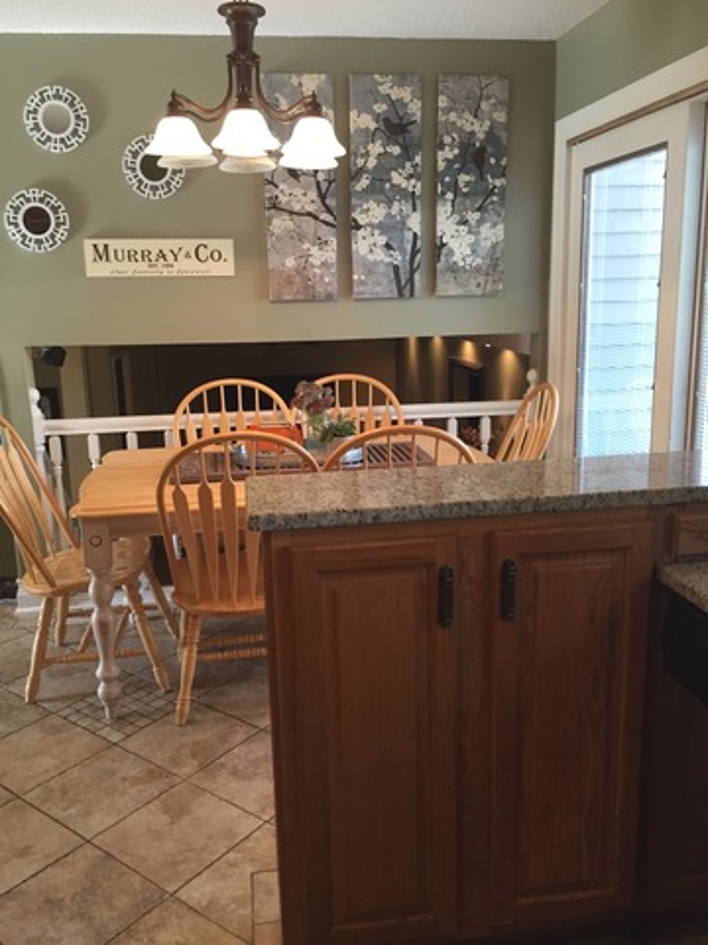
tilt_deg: -11.4
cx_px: 354
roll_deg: +2.1
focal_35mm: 29
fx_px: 791
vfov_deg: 61.7
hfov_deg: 48.2
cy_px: 472
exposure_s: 1/30
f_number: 2.2
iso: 50
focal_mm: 4.15
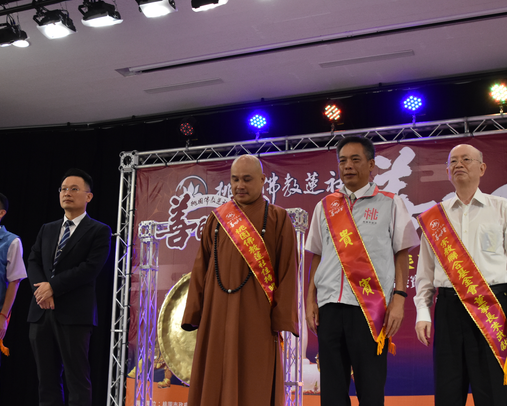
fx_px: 732
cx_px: 243
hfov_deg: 38.2
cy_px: 248
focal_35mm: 49
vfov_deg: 30.9
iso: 1600
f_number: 6.3
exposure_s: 1/160
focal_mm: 21
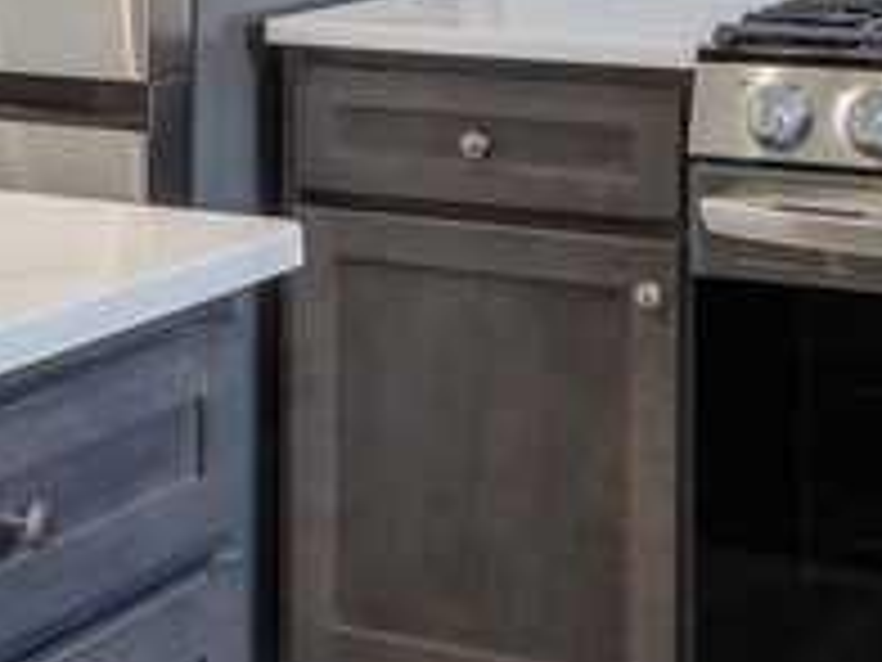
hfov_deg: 18.5
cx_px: 279
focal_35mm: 106
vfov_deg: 13.8
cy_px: -5
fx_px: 2701
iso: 200
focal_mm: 13
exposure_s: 1/5
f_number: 8
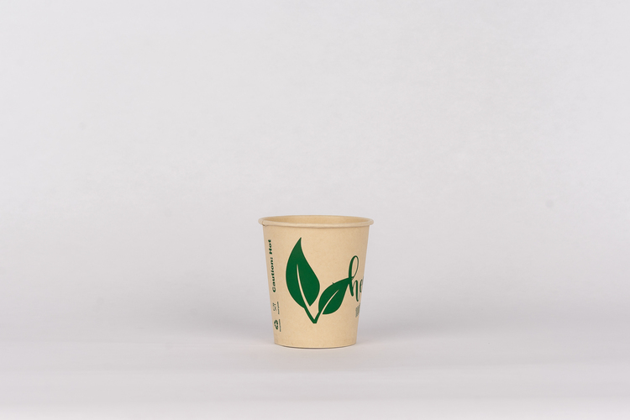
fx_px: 1837
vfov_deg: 13.0
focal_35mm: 105
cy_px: 210
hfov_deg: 19.5
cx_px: 315
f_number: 10
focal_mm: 70
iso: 320
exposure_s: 1/100
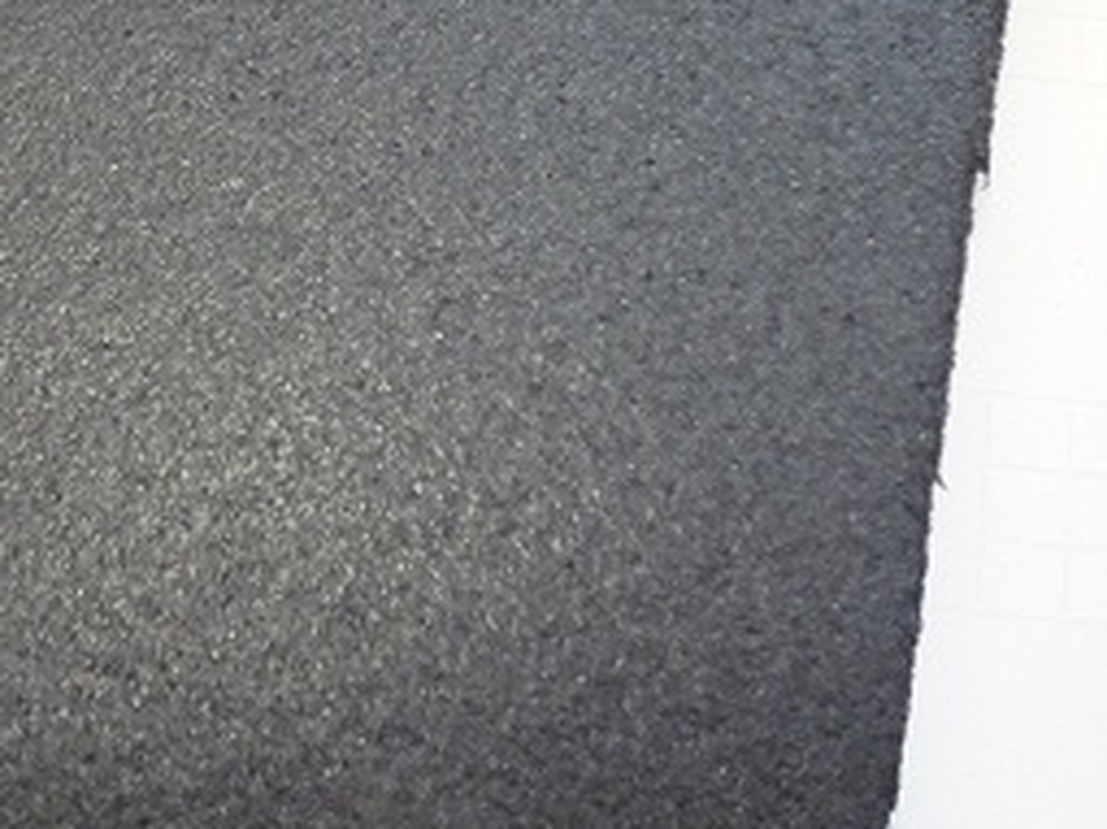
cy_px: 161
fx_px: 2685
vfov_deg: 17.4
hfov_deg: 23.1
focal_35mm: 84
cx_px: 273
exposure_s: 1/20
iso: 400
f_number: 4.3
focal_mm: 8.3
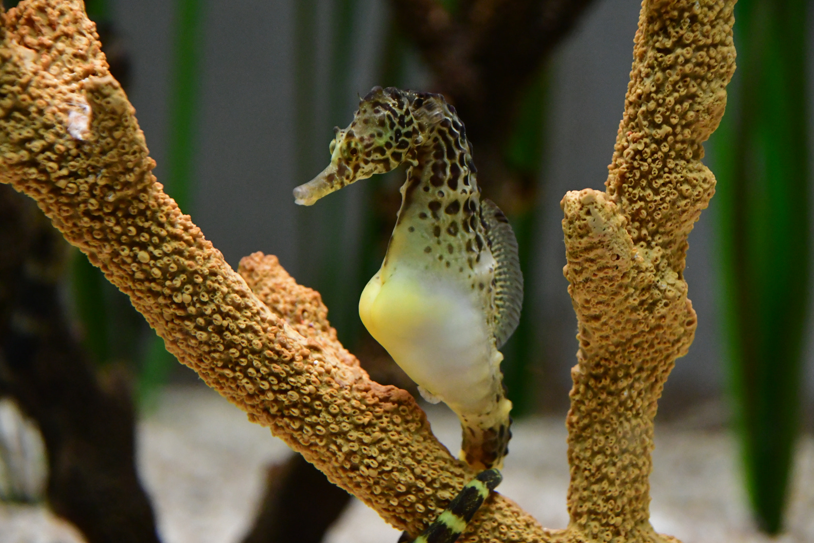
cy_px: 272
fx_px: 2871
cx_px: 407
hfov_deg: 16.1
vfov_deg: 10.8
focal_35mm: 127
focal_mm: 85
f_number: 5.3
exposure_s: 1/50
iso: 5000
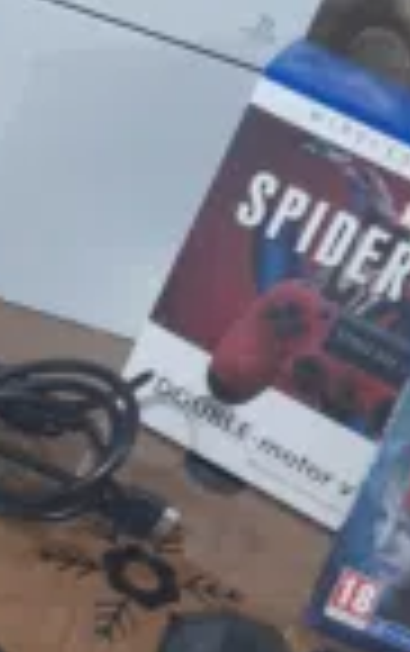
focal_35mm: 73
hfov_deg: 17.6
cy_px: 193
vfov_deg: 27.9
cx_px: 32
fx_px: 1301
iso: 320
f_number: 2
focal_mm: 4.6
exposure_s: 1/33
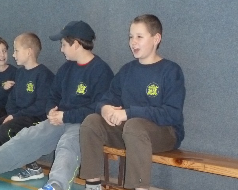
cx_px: 65
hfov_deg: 23.9
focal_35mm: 79
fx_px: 557
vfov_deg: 19.4
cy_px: 114
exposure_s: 1/30
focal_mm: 7.9
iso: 800
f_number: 3.8
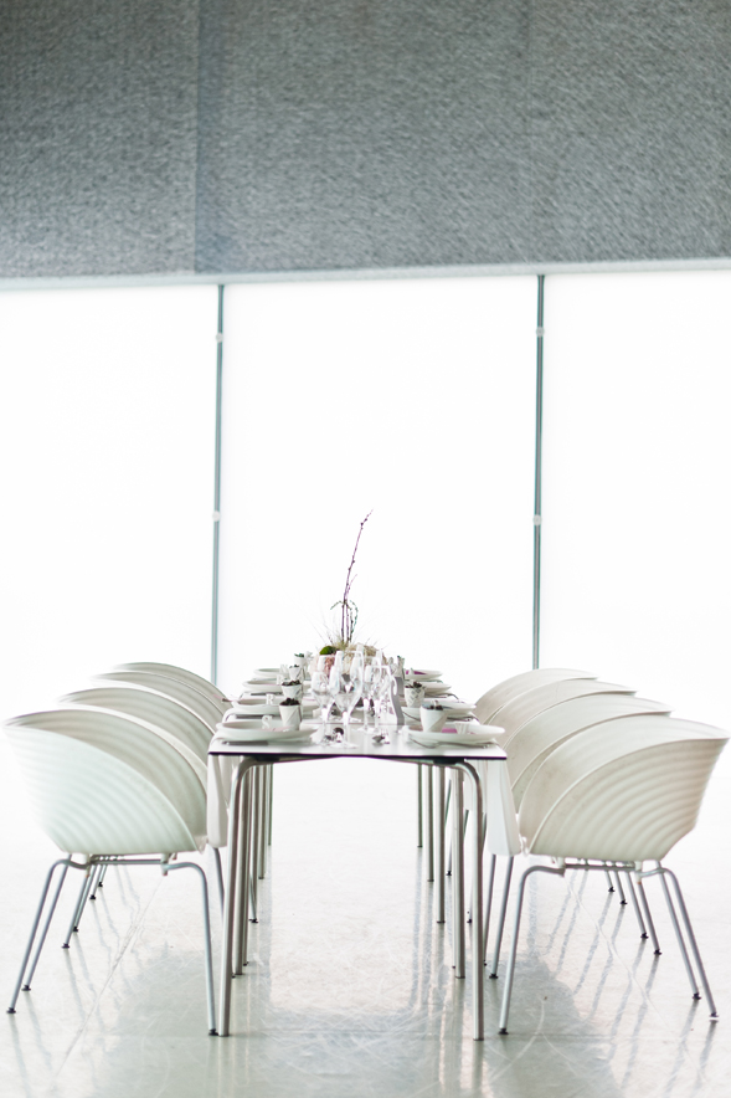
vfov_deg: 38.9
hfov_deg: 26.5
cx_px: 367
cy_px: 559
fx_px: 1554
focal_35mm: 51
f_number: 2
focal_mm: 50
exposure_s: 1/500
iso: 200
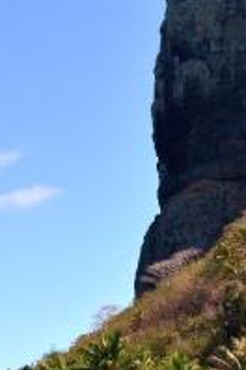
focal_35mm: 127
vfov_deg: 16.1
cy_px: 135
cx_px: 261
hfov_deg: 10.7
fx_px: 1302
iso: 200
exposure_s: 1/400
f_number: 10
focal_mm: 42
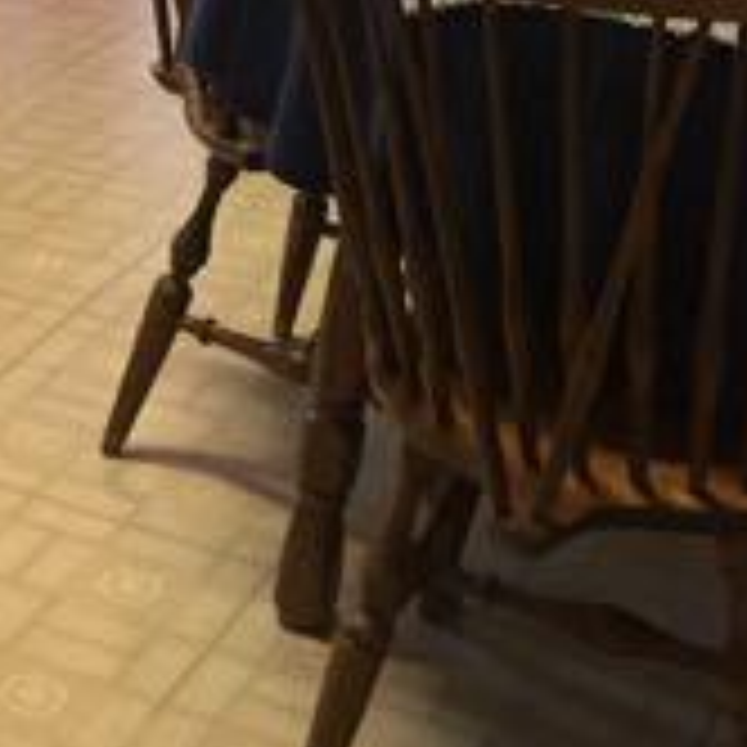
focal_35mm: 99
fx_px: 2417
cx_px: -184
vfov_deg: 16.1
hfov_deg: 16.7
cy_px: -369
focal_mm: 4.15
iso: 125
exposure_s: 1/30
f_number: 2.2
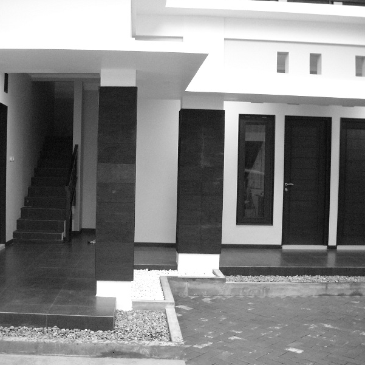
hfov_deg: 39.8
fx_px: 501
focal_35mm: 42
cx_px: 137
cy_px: 182
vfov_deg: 40.0
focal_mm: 5.7
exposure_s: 1/9
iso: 800
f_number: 2.8
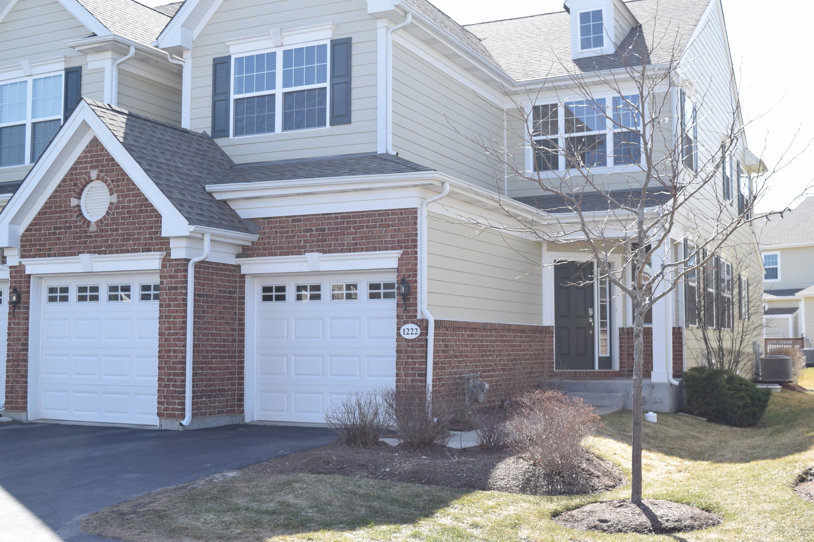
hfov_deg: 43.6
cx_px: 407
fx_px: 1017
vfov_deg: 29.9
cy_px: 271
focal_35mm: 45
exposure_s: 1/250
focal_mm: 30
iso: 220
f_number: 8
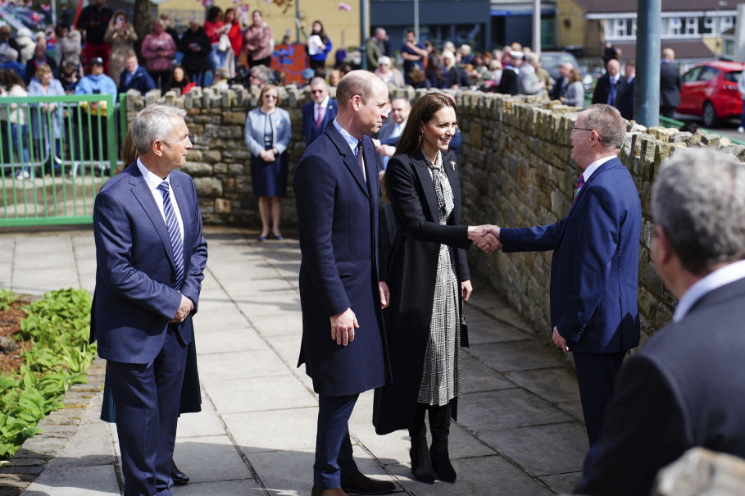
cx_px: 439
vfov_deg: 20.6
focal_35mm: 66
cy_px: 222
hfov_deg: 30.5
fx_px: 1365
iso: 125
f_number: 2.2
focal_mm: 50
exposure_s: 1/2500
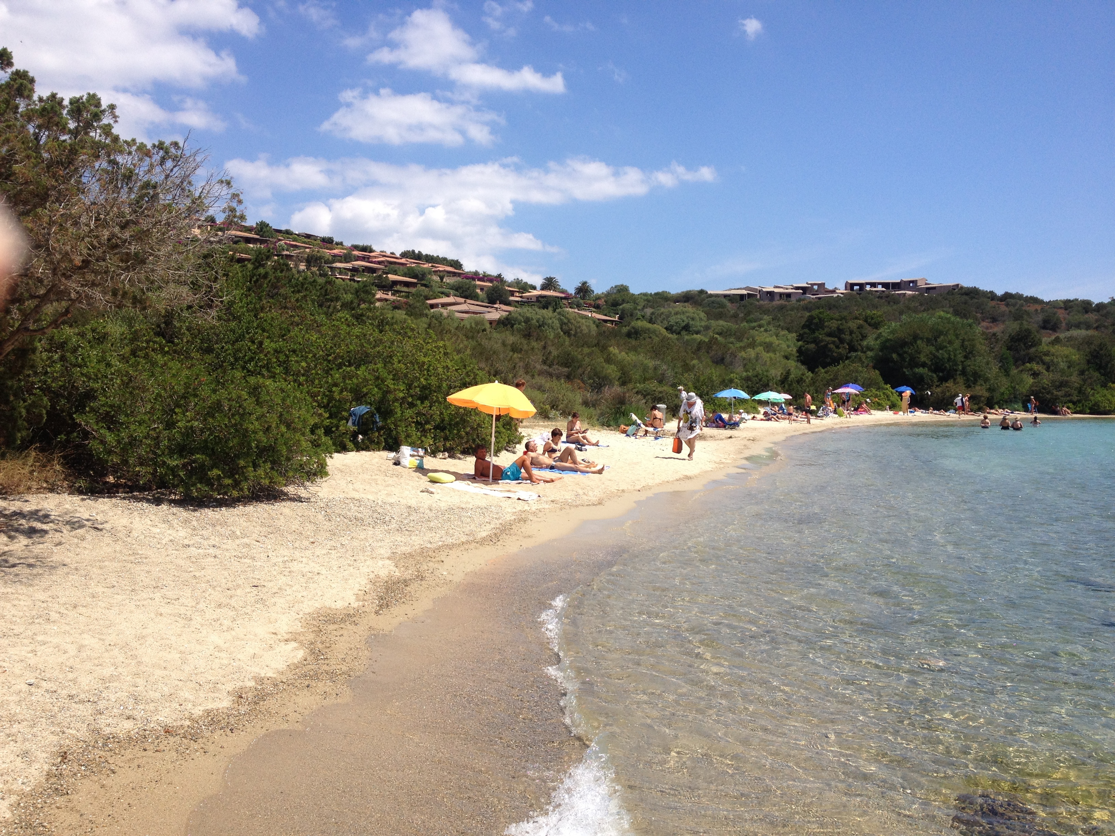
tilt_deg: -4.1
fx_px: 1127
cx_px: 558
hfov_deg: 52.6
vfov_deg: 40.7
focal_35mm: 35
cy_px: 418
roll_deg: -0.3
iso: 50
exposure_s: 1/2045
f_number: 2.4
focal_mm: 4.28
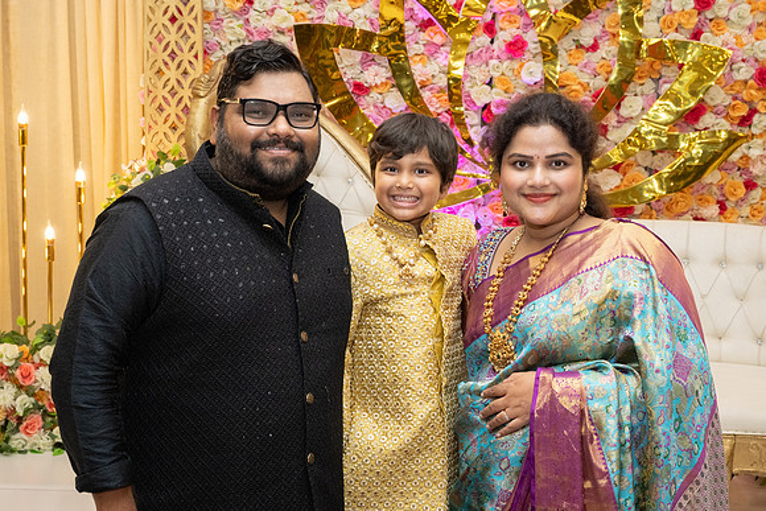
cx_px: 383
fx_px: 1058
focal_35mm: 50
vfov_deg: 27.2
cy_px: 256
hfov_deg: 39.8
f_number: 8
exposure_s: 1/160
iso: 1250
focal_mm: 49
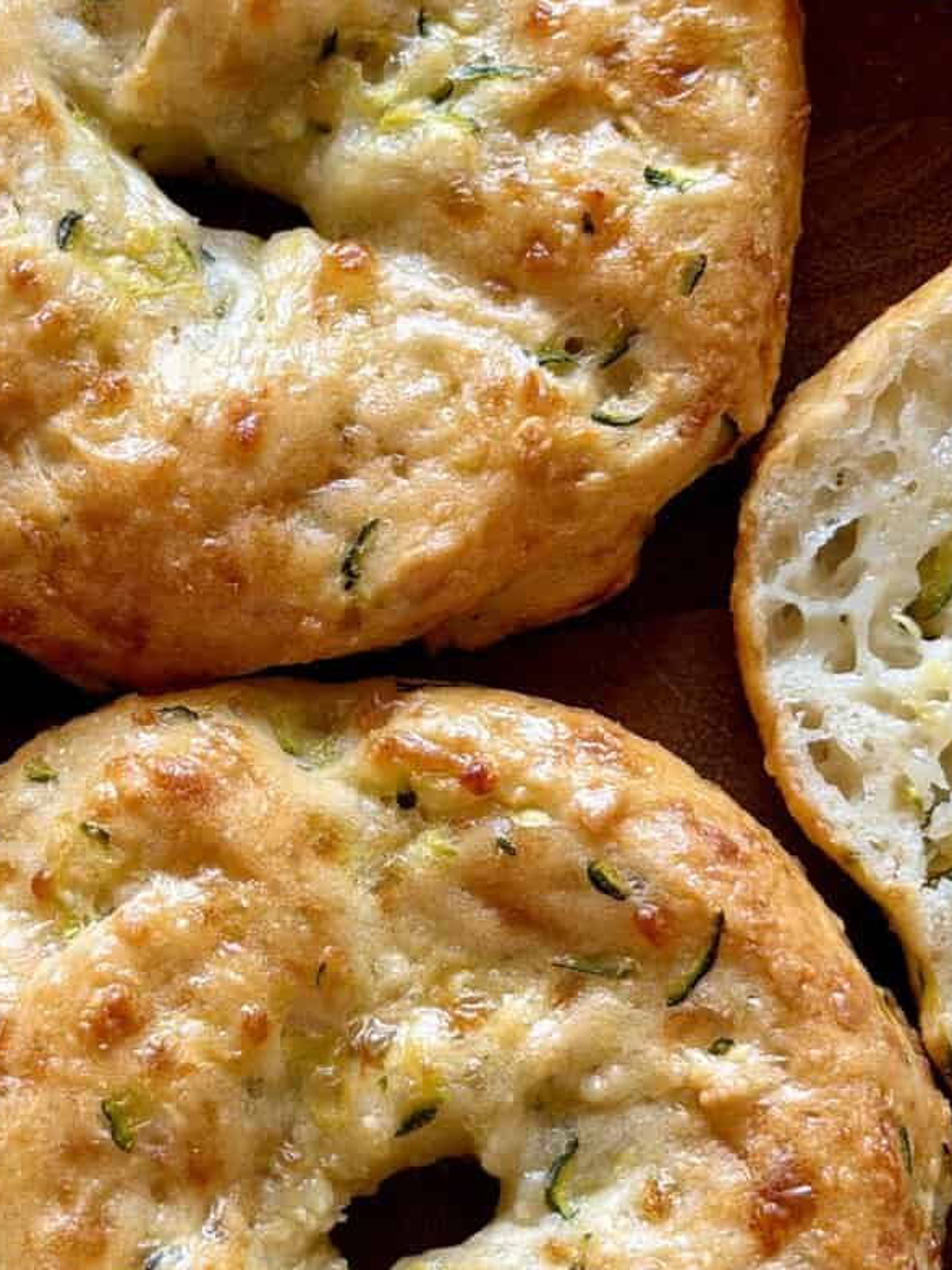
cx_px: 332
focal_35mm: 98
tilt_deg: -79.7
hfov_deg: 15.1
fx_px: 3594
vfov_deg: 20.0
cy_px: 635
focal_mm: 6.76
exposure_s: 1/74
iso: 100
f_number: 1.78
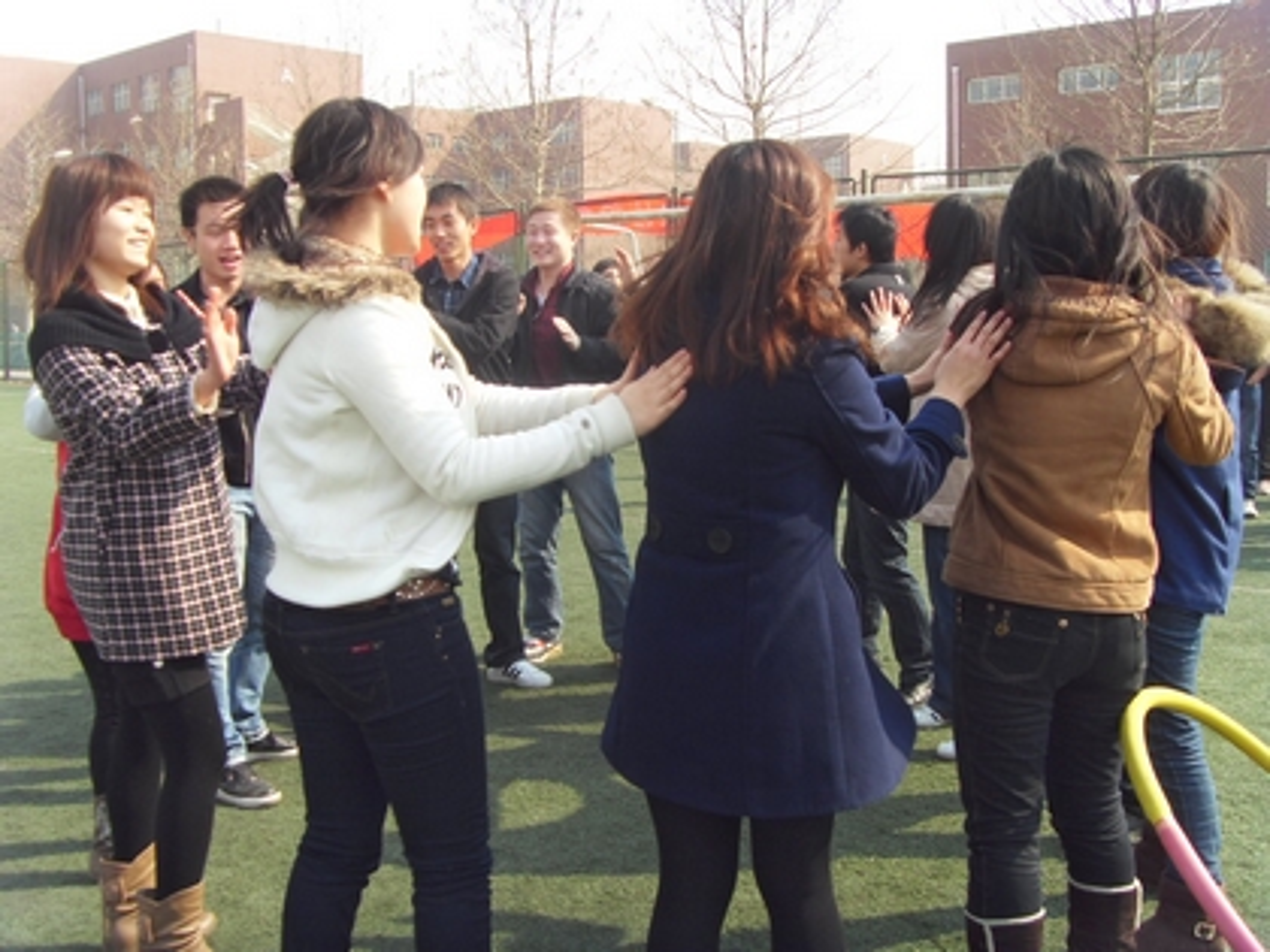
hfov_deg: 47.9
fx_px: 1431
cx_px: 635
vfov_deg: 36.8
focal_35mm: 39
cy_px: 476
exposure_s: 1/250
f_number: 3.5
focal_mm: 6.6
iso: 80
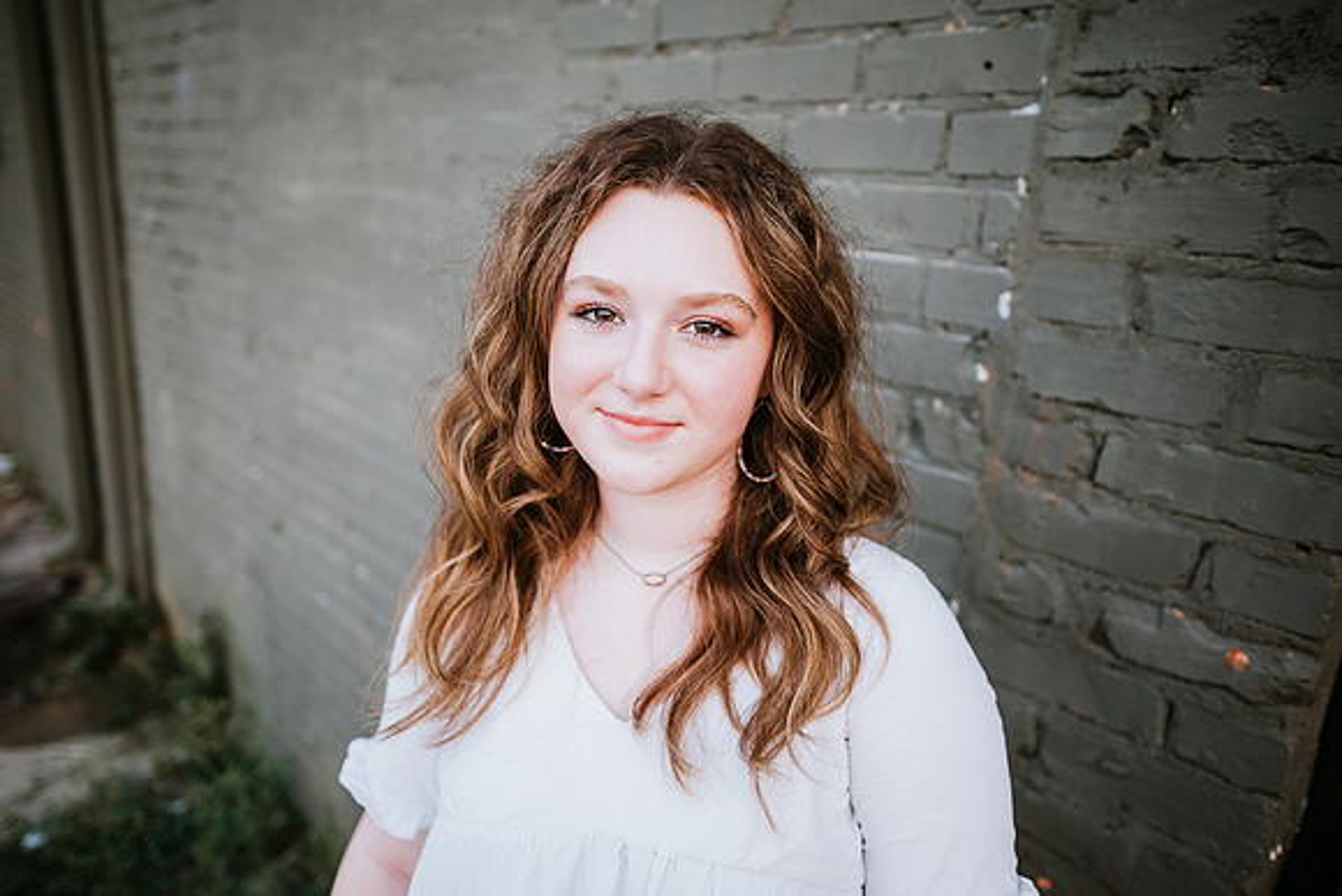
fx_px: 895
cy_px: 448
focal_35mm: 24
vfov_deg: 53.2
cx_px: 671
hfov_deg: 73.7
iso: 125
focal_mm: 24
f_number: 2
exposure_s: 1/400
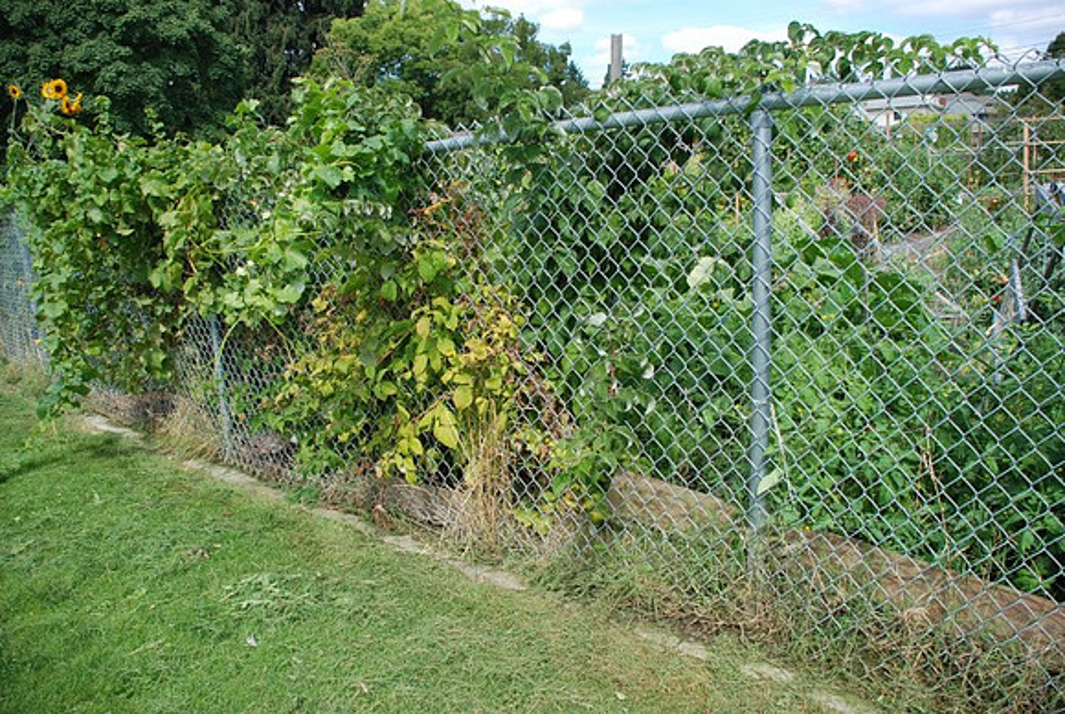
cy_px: 357
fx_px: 800
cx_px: 532
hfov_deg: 67.3
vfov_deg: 48.1
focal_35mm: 27
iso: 100
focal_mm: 18
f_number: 4
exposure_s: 1/320
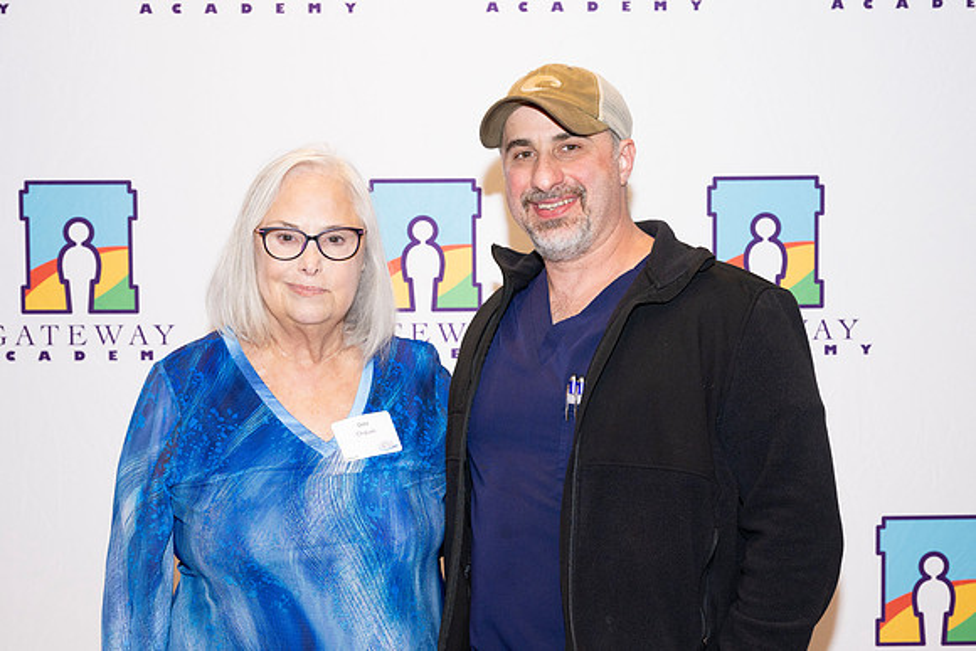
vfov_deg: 19.8
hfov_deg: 29.4
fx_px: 1863
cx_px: 517
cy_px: 369
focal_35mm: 69
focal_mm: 60
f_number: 5.6
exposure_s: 1/200
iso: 800
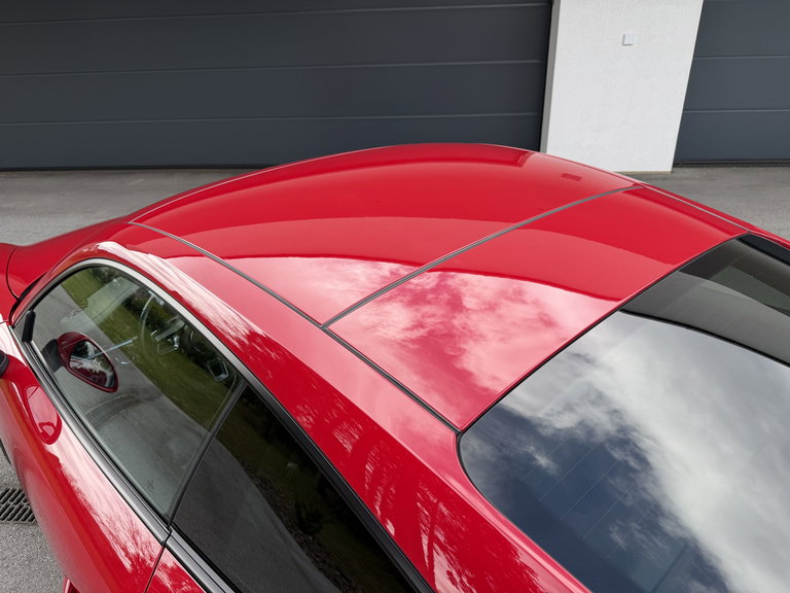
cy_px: 296
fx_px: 548
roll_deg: +2.1
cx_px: 395
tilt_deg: -27.9
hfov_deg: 71.6
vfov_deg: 56.8
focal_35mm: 24
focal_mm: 6.76
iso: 80
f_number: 1.78
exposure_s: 1/967
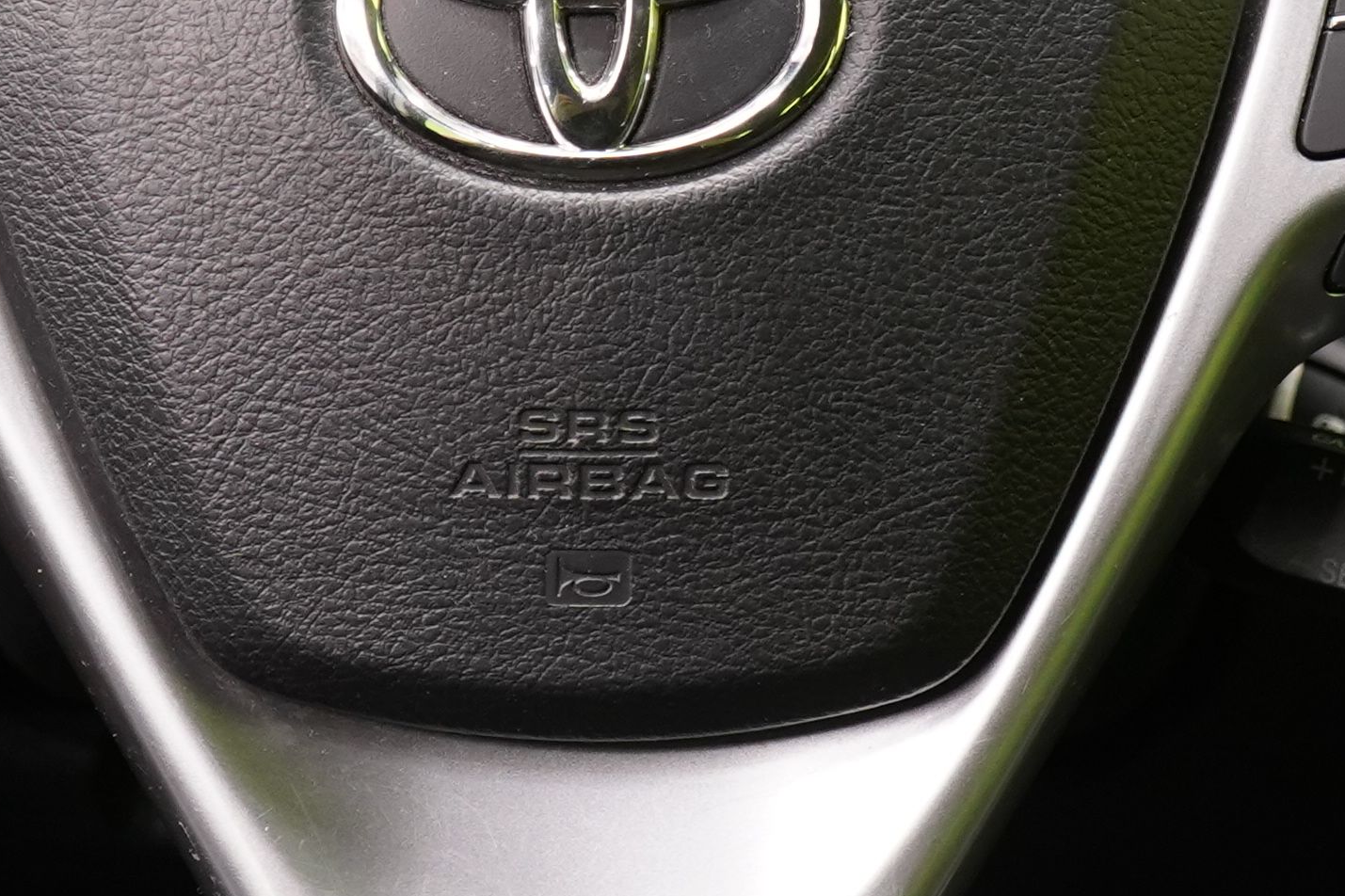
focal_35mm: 147
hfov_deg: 14.0
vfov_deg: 9.3
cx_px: 596
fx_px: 5490
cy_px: -46
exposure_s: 1/20
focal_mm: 35
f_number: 5
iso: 1250
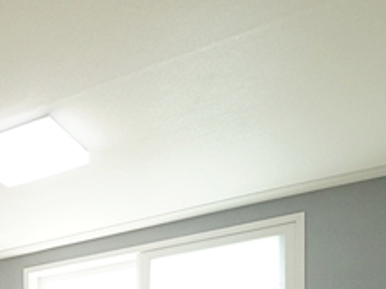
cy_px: 447
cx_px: -69
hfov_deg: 31.0
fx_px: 590
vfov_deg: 22.1
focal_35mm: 53
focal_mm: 10
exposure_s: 1/50
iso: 800
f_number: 9
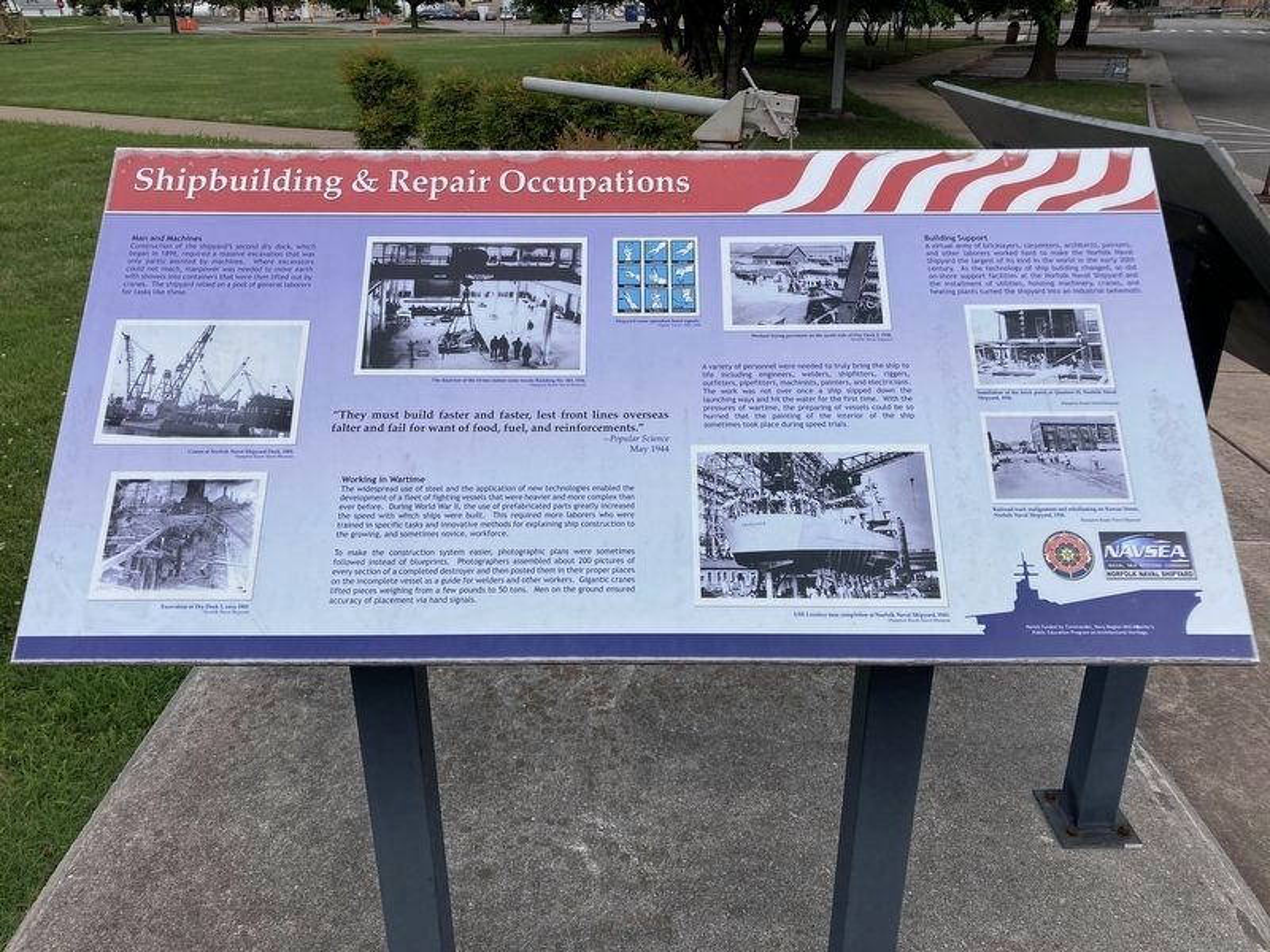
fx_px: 1027
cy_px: 476
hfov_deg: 63.4
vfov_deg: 49.7
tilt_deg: -22.9
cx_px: 635
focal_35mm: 28
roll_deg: -0.3
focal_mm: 3.99
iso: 20
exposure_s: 1/2208
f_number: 1.8
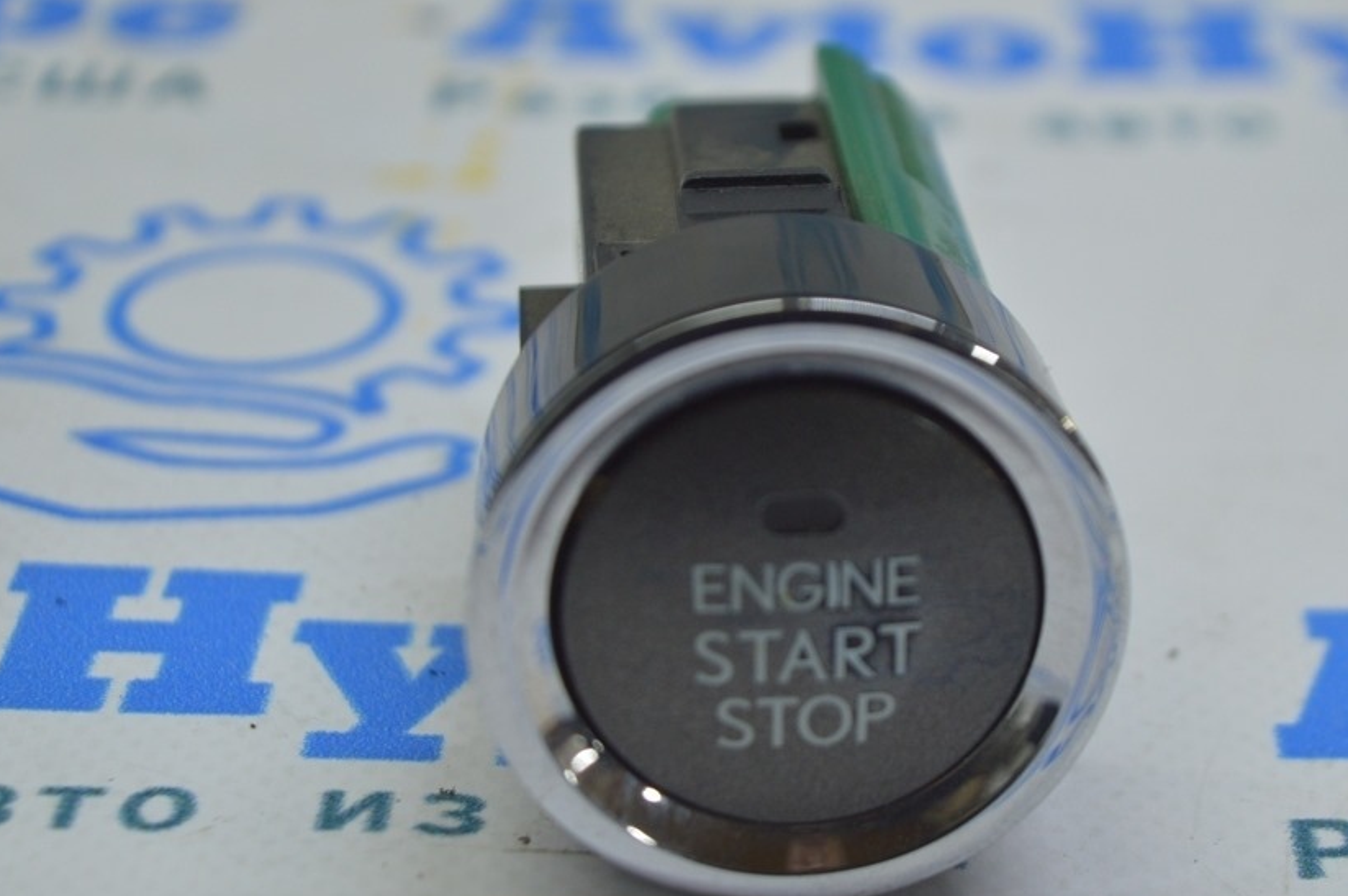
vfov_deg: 13.3
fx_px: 3839
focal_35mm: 103
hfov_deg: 19.9
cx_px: 801
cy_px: 423
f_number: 5.6
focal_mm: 55
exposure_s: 1/40
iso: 400
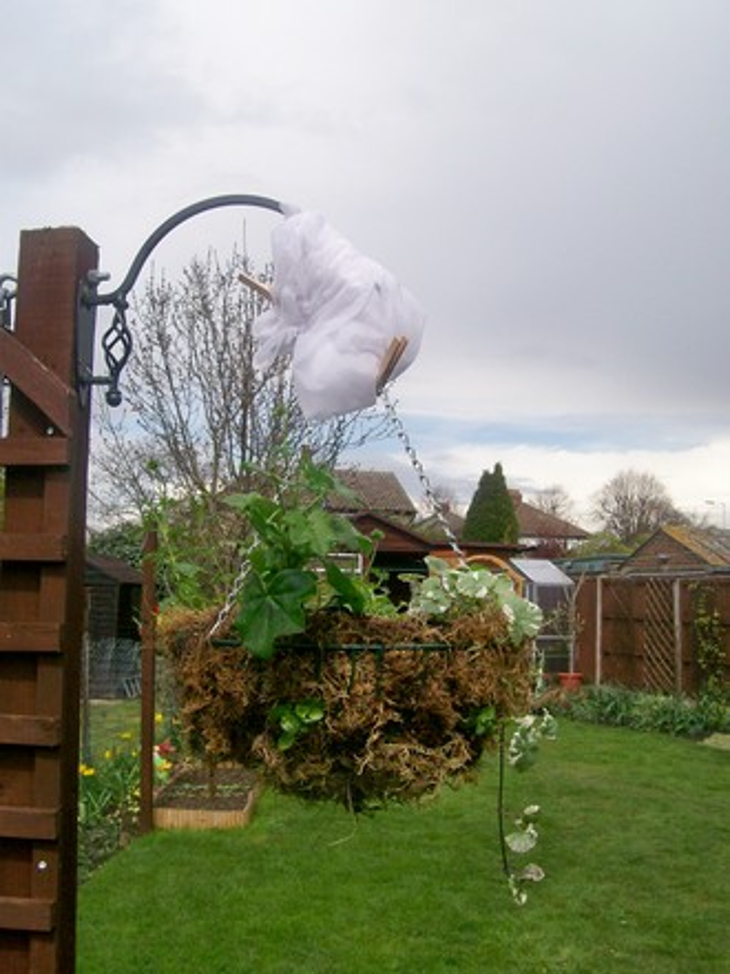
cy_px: 487
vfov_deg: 51.4
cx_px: 365
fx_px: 1012
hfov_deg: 39.7
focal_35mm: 36
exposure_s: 1/746
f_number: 4.8
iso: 80
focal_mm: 6
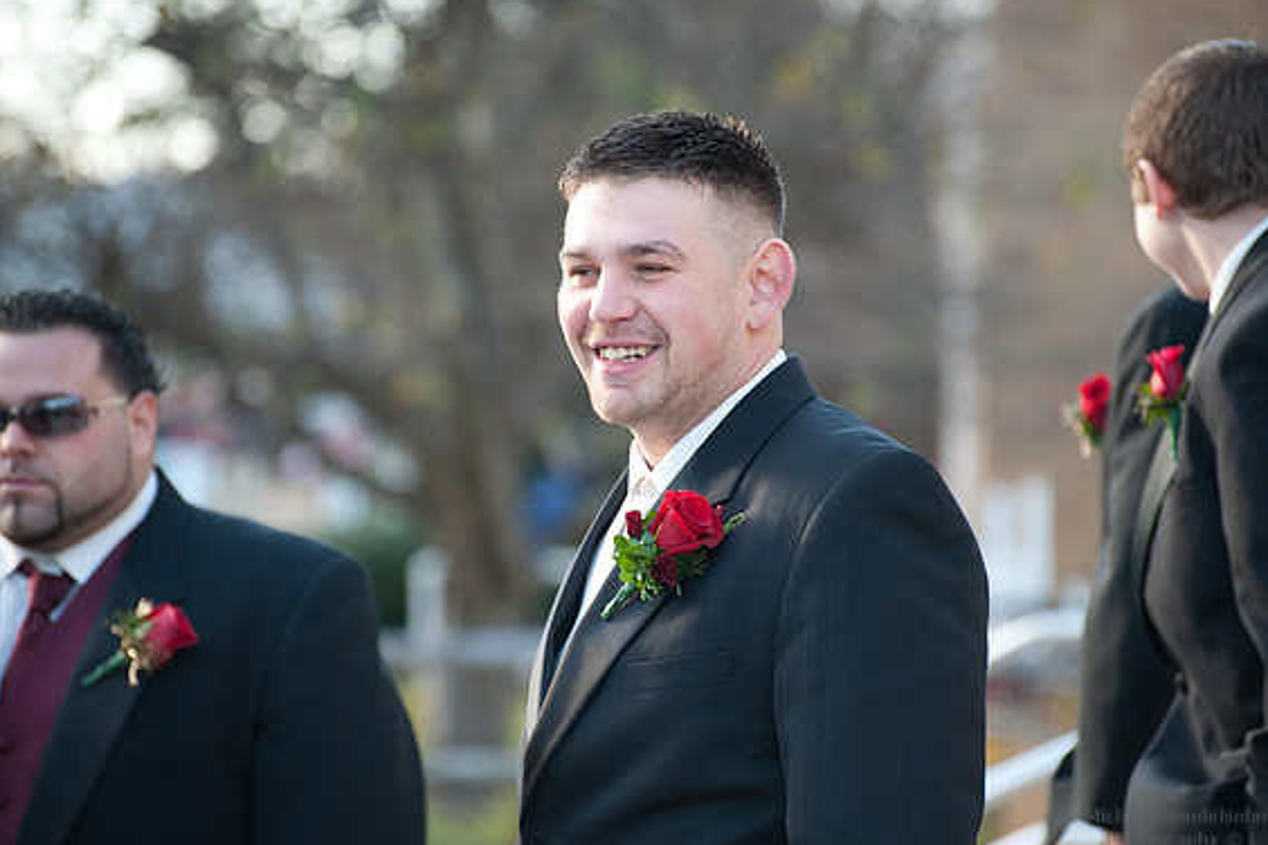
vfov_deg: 7.4
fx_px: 6516
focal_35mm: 185
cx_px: 650
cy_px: 420
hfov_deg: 11.1
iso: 640
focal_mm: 180
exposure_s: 1/320
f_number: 5
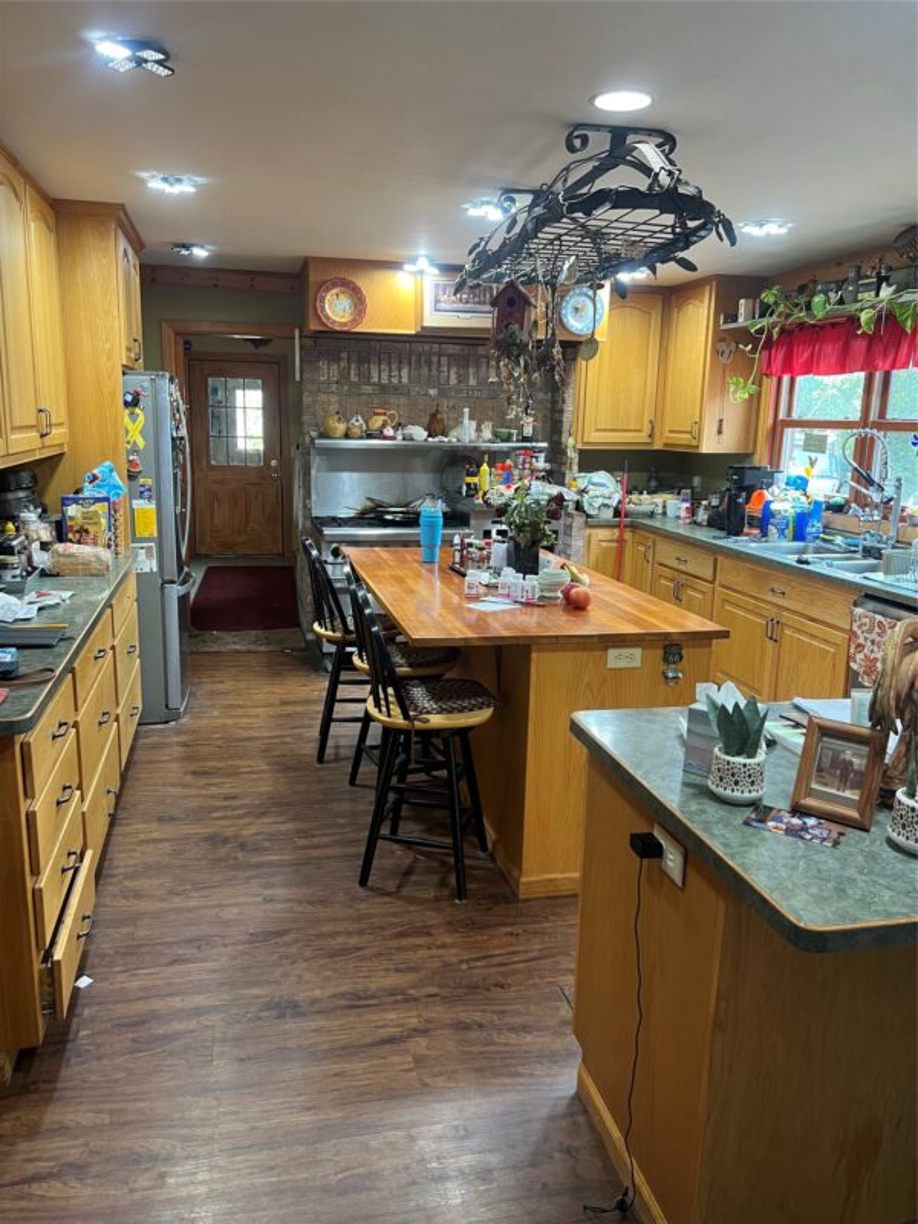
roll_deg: -1.3
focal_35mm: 26
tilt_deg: -11.6
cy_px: 612
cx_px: 459
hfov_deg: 53.1
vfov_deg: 67.3
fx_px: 919
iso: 100
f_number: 1.5
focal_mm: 5.7
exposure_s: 1/60
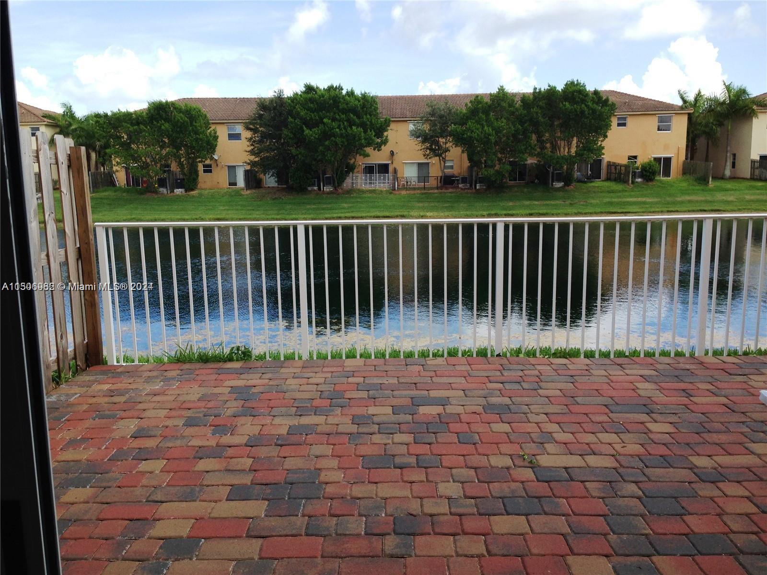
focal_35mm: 33
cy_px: 288
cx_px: 384
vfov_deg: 42.9
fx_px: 731
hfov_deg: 55.4
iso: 50
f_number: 2.4
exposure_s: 1/889
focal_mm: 4.12
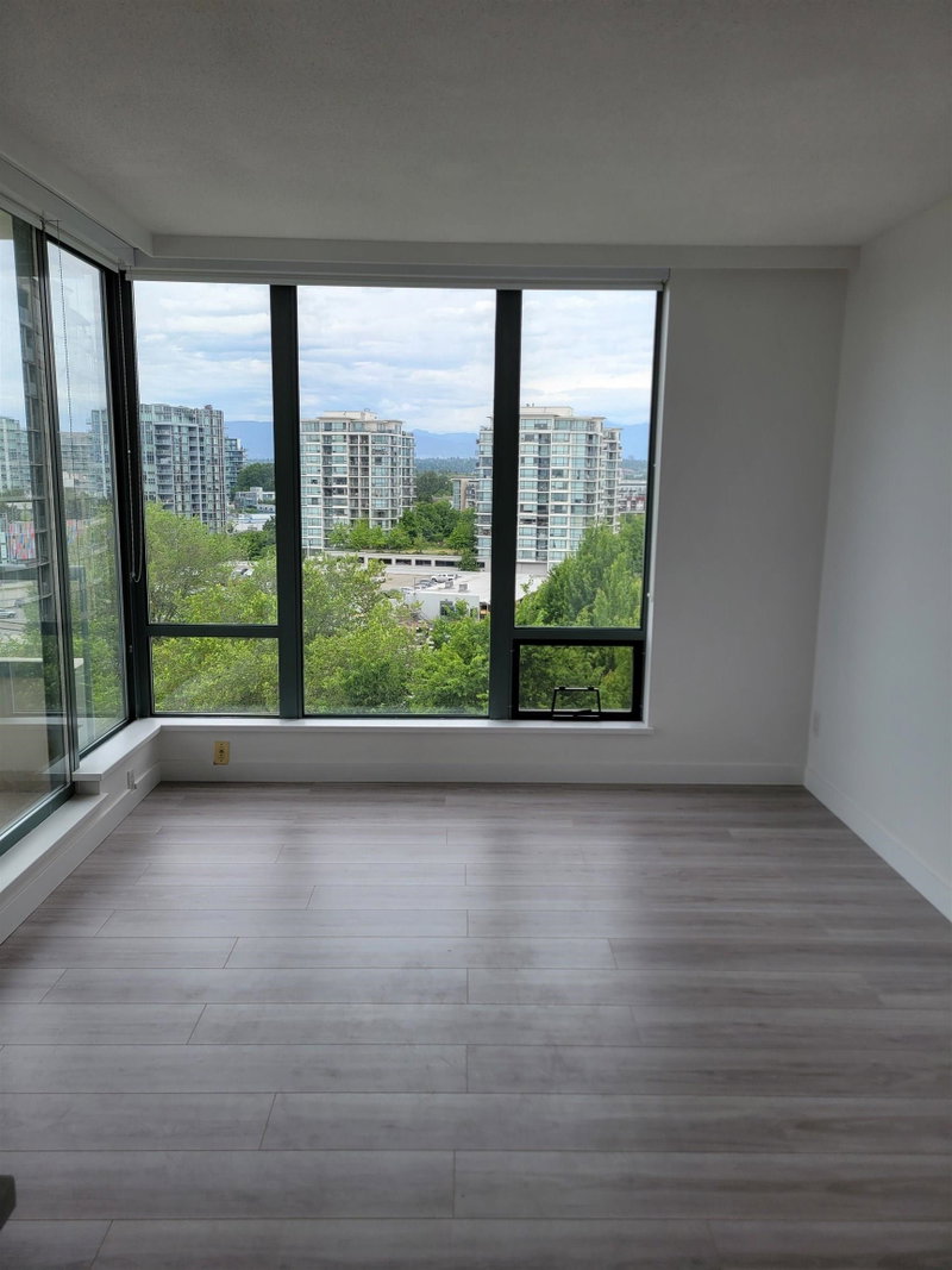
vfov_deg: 67.3
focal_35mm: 26
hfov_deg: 53.1
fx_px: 954
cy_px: 635
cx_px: 476
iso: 40
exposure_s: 1/1142
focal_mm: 5.4
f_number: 1.8
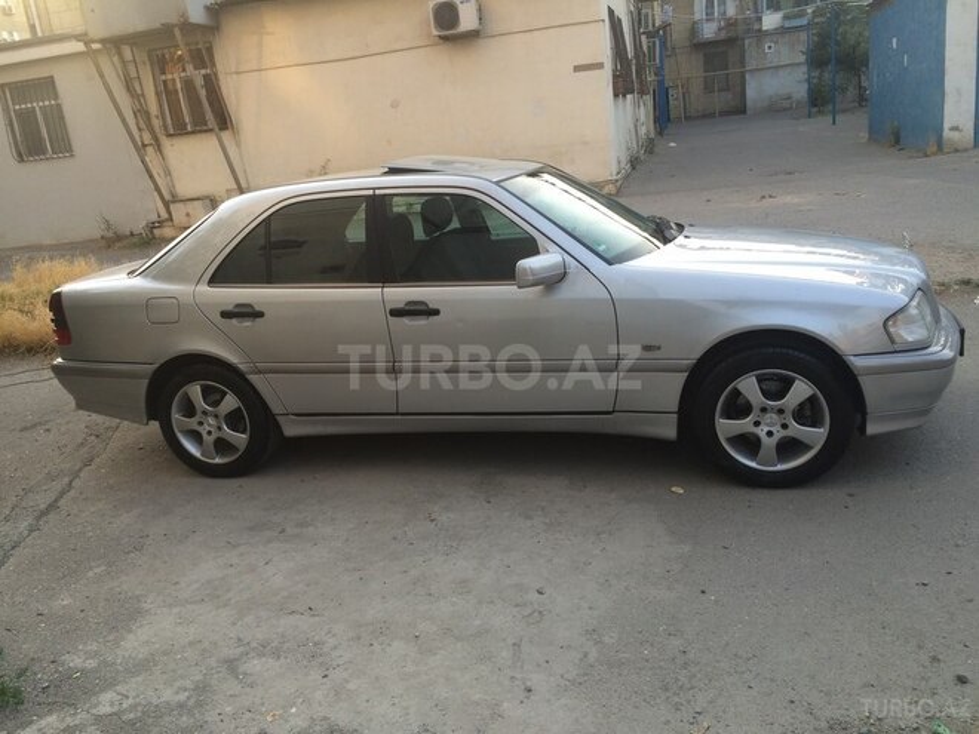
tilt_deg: -18.9
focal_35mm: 29
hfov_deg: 61.7
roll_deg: +6.3
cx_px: 490
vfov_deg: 48.2
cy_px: 367
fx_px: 820
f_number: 2.2
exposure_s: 1/100
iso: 40
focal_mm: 4.15
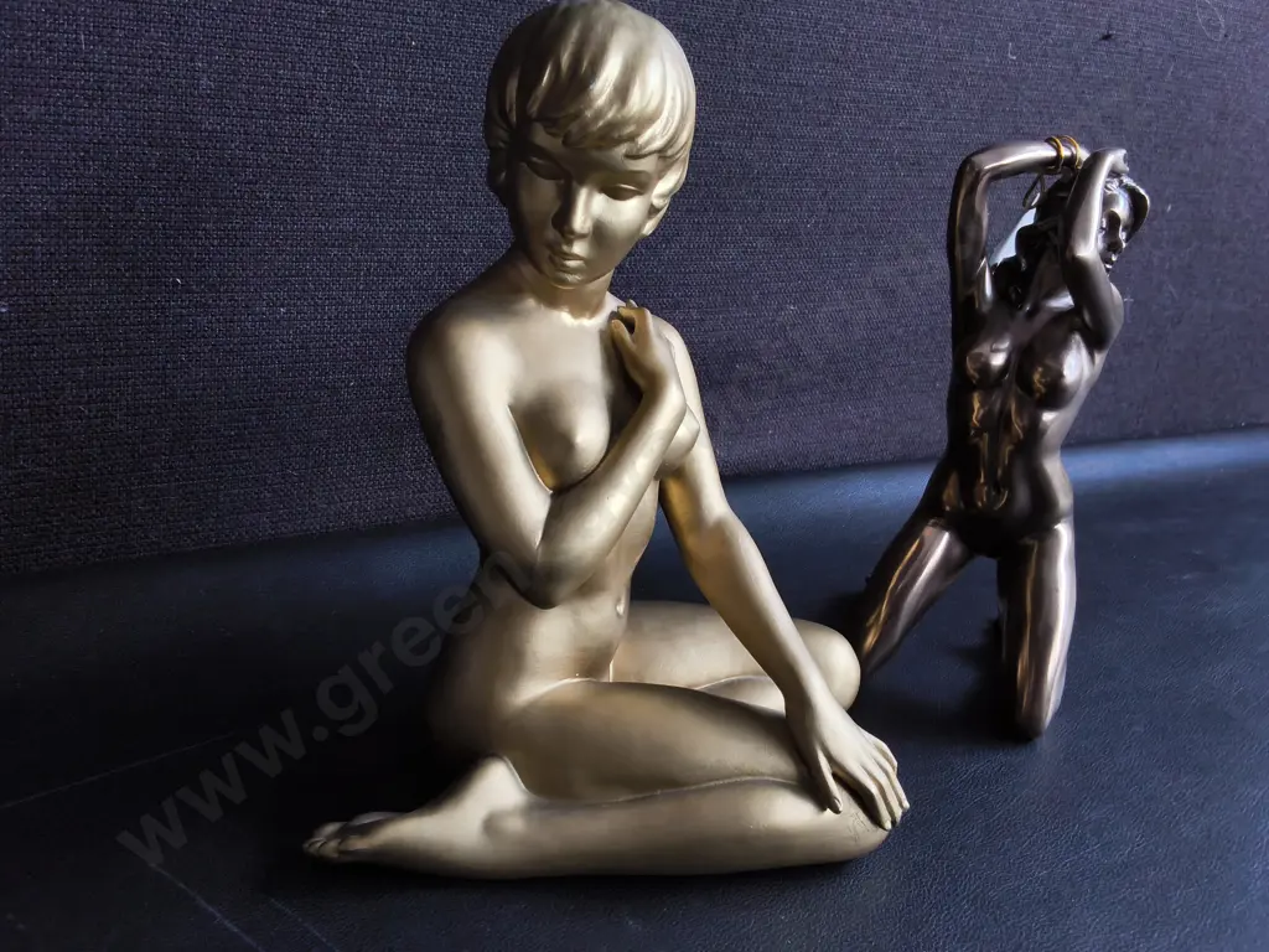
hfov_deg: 65.3
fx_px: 990
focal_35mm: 27
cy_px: 476
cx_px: 634
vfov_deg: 51.4
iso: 64
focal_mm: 2.87
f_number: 2
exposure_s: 1/100
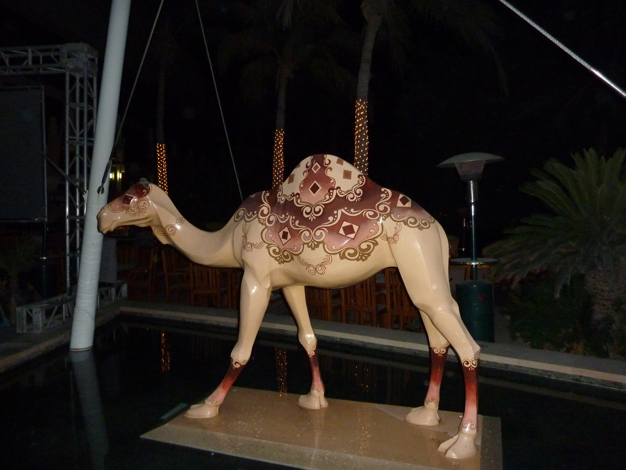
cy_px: 235
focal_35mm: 25
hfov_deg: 69.4
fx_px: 452
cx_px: 313
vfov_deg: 54.9
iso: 500
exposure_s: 1/125
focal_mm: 4.1
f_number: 3.3
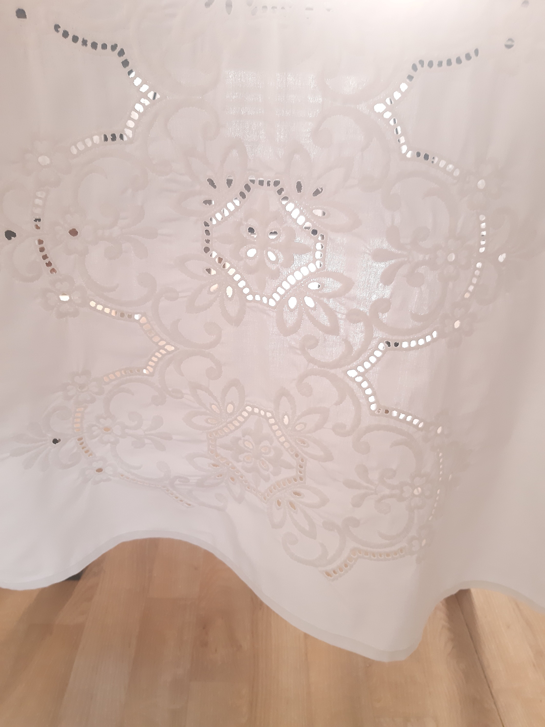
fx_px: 567
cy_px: 364
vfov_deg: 65.3
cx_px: 272
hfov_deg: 51.4
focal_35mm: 27
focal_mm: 3.93
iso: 200
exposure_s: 1/20
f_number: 1.7
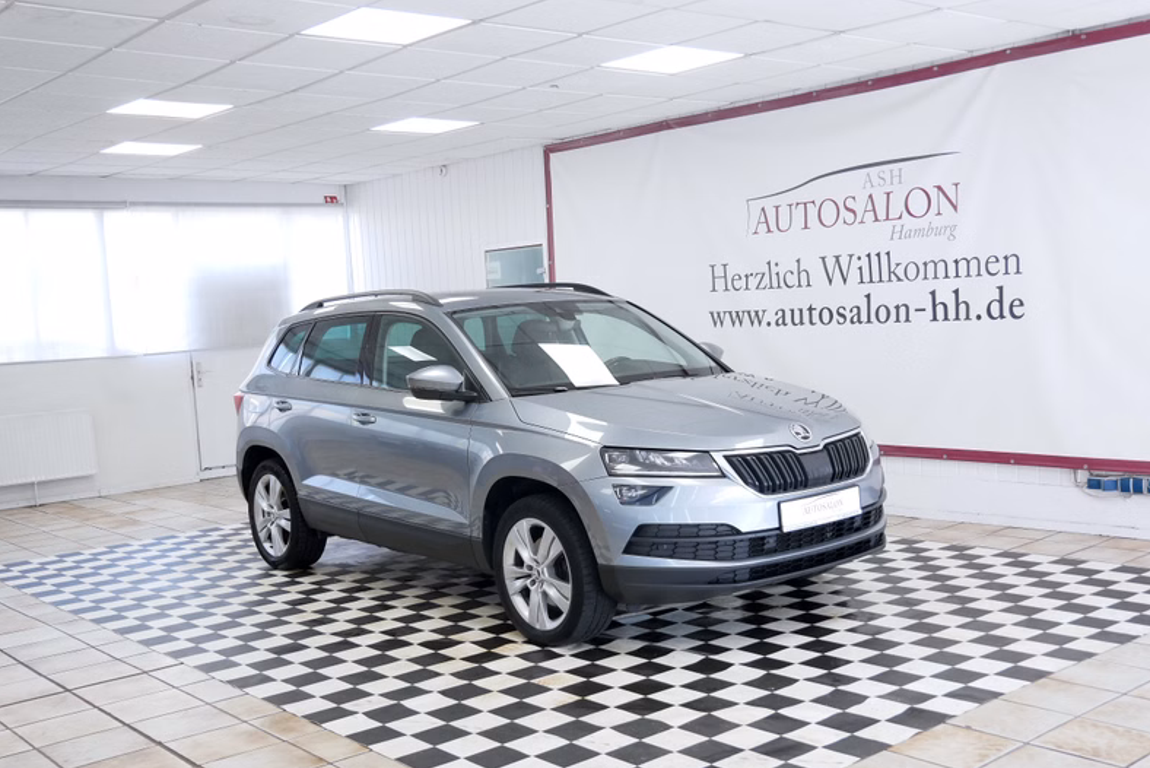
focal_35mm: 38
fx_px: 1214
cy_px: 434
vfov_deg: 35.0
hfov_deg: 50.7
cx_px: 579
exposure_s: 1/60
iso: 400
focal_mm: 18
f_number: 3.9
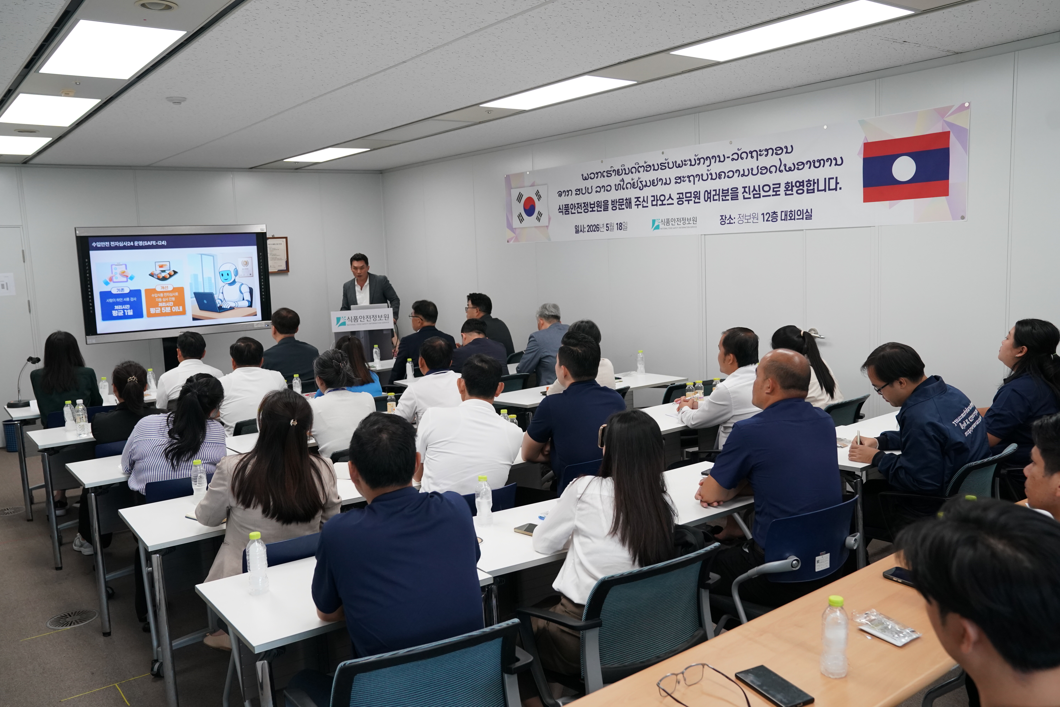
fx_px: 854
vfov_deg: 45.0
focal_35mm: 29
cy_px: 354
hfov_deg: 63.7
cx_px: 530
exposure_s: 1/400
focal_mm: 29
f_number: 4.5
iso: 2000
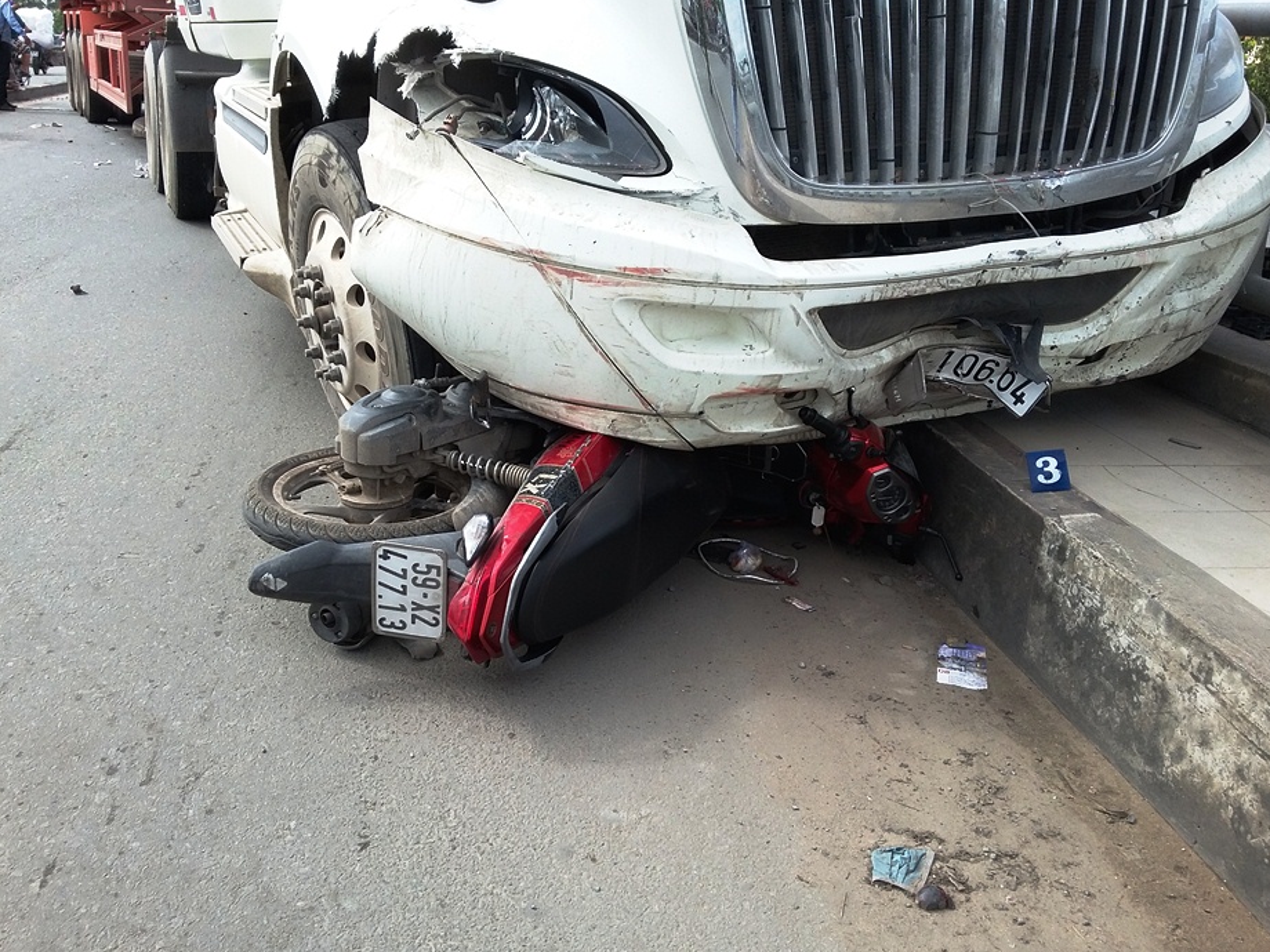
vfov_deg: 42.9
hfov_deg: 55.4
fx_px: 1211
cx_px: 630
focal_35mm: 33
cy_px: 498
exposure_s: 1/566
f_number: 2.2
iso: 50
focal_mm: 3.3
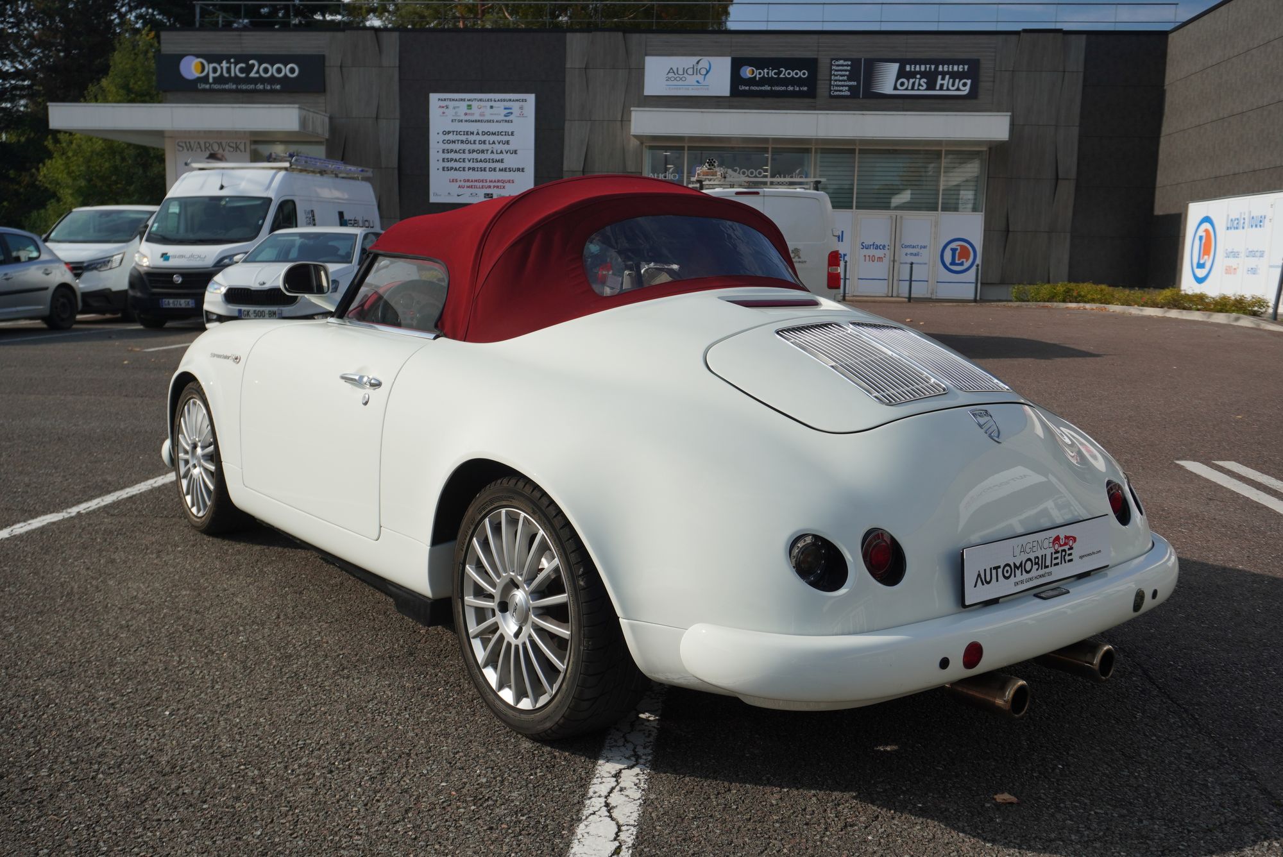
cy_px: 428
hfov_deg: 59.5
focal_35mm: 32
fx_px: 1123
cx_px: 642
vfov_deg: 41.8
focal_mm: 21
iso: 100
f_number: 5.6
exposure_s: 1/400
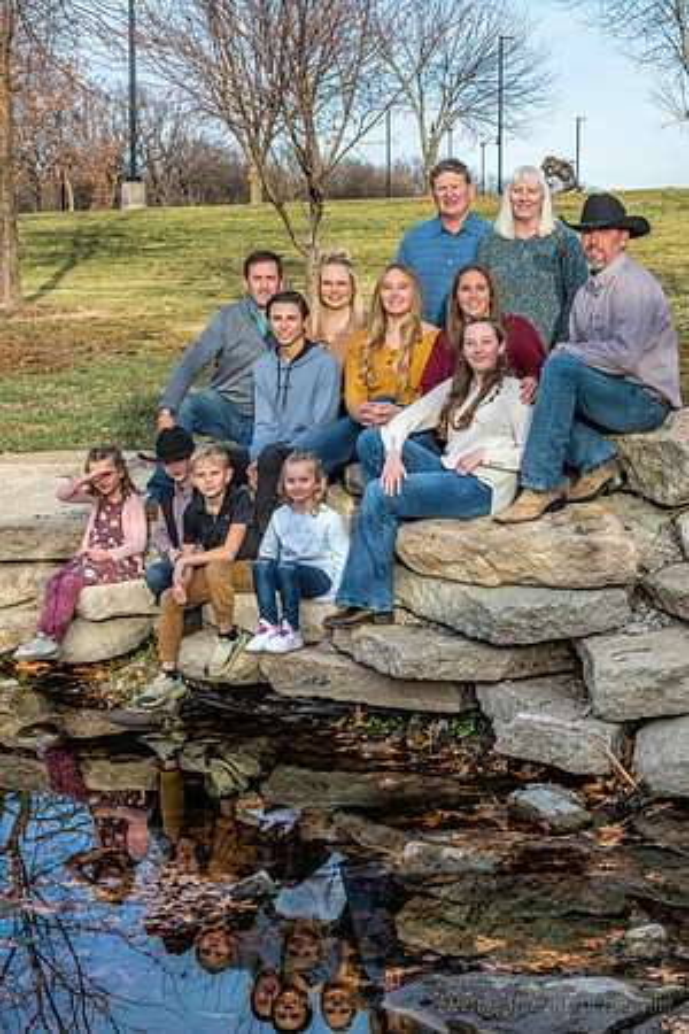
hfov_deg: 27.0
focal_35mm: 50
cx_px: 344
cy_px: 517
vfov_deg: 39.6
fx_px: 1435
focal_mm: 50
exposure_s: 1/125
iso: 200
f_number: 10
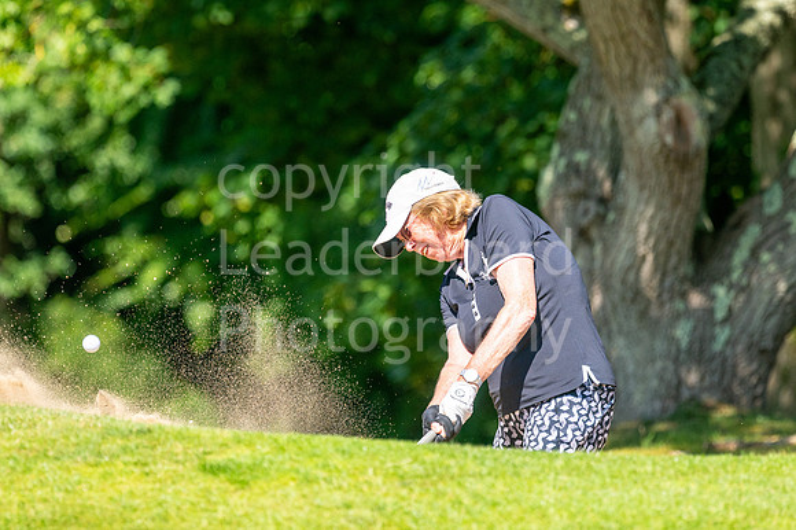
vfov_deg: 3.1
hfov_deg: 4.6
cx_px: 398
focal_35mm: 450
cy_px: 265
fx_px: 9944
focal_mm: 300
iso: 320
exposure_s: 1/1600
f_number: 5
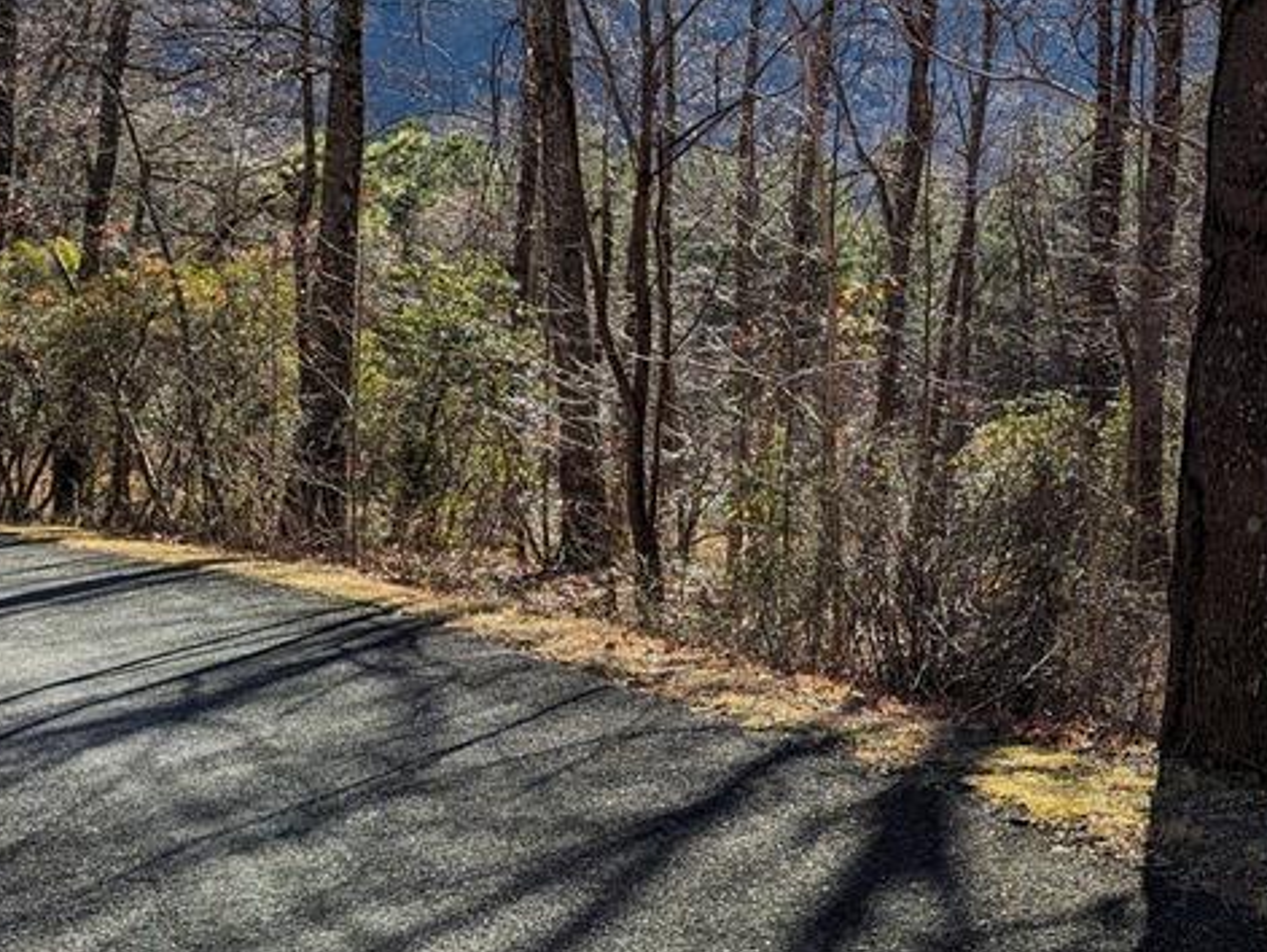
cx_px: 1200
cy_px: 102
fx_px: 1905
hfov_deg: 34.2
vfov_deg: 27.1
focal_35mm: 52
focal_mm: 6.81
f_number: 1.85
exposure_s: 1/1529
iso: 44
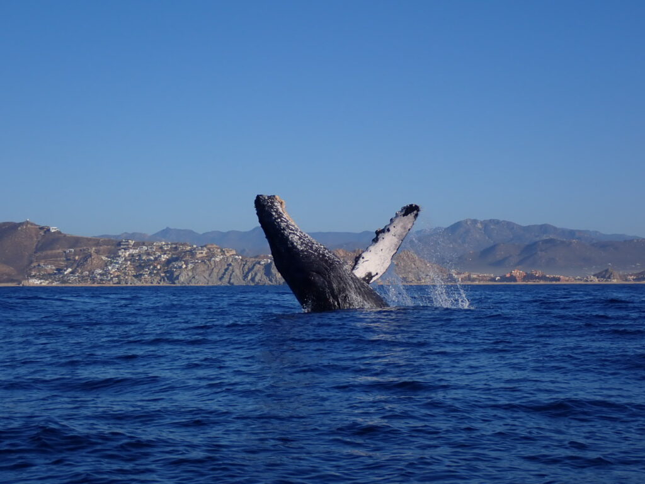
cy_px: 242
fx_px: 1528
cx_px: 322
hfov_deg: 23.8
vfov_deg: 18.0
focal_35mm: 82
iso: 100
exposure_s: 1/800
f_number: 5.6
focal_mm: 14.62
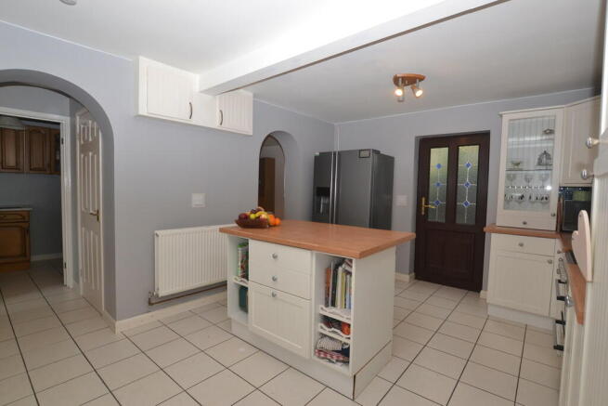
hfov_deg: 95.0
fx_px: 279
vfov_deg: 72.1
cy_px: 203
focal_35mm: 16
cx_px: 304
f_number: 6.3
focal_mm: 11
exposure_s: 1/125
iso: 800
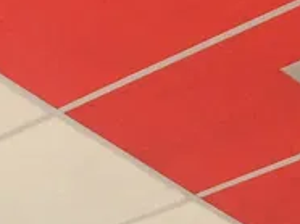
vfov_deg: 6.5
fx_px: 1731
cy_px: 745
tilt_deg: +7.8
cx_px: -213
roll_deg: -1.4
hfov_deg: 9.5
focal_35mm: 200
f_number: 2.2
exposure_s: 1/120
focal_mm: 4.15
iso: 50
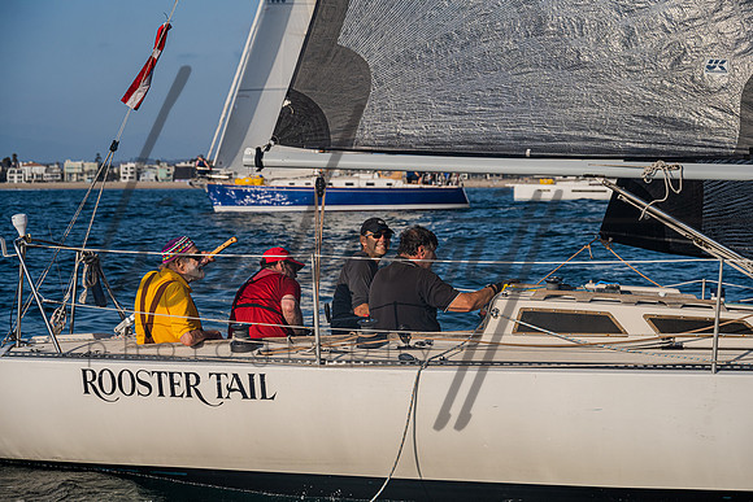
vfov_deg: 15.3
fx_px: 1869
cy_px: 251
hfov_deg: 22.8
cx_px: 385
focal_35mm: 89
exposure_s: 1/1600
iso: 400
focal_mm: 86
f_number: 6.3
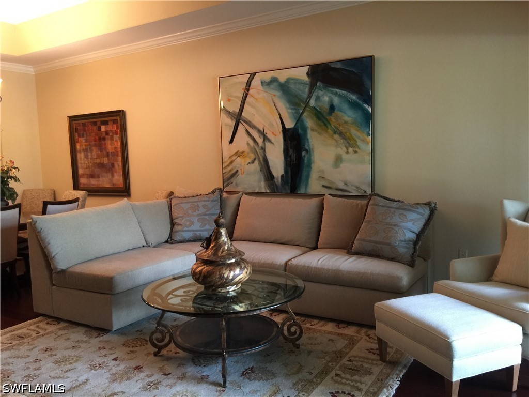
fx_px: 443
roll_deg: +0.3
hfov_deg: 61.7
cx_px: 264
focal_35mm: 29
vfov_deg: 48.2
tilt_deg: -4.7
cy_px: 198
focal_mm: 4.15
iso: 80
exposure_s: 1/15
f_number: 2.2
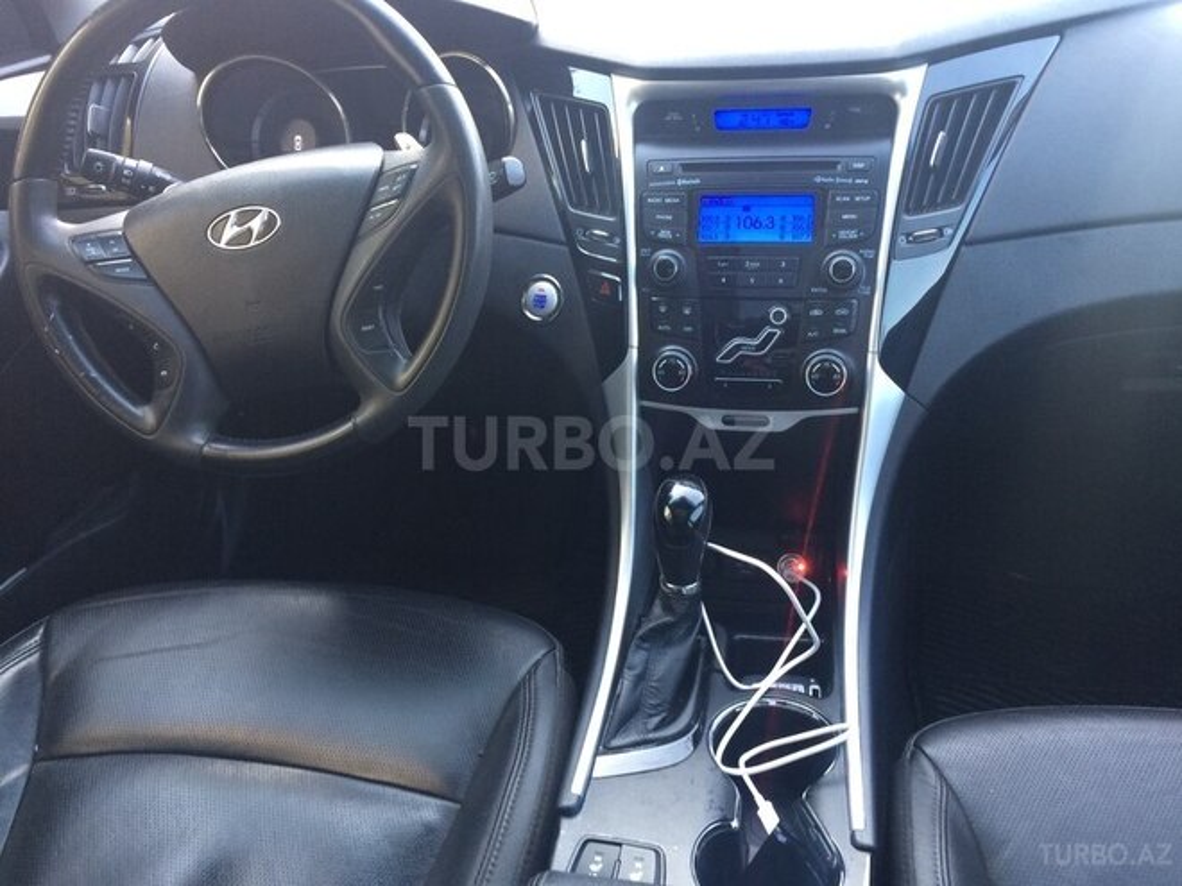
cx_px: 591
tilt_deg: -30.2
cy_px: 443
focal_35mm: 29
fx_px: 990
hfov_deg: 61.7
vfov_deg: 48.2
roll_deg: +3.1
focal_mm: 4.15
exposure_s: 1/33
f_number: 2.2
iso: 50
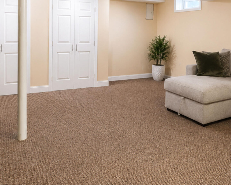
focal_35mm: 32
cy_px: 42
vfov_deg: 44.0
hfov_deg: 55.6
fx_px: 219
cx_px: 121
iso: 2000
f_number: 4.5
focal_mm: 10
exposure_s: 1/25
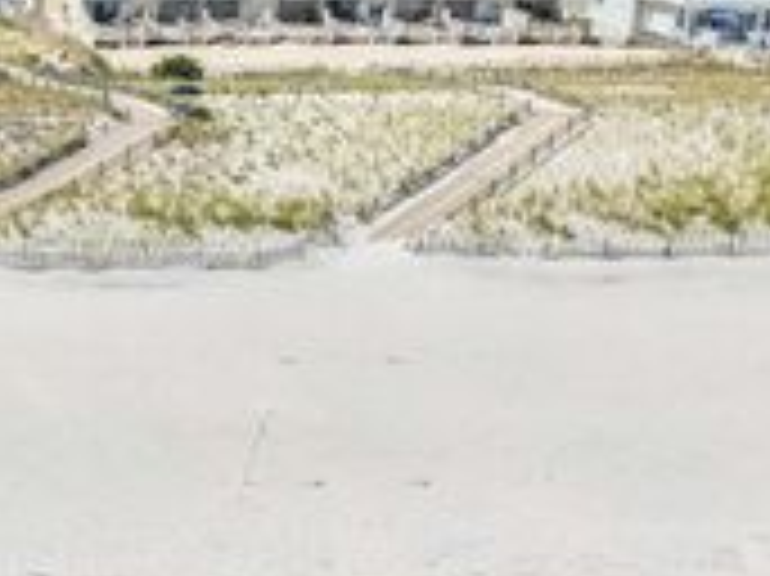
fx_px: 2001
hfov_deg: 18.3
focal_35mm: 90
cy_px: 263
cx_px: -513
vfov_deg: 16.4
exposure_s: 1/2500
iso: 100
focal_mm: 12.29
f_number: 2.8
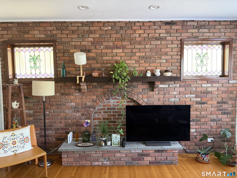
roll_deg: +1.4
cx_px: 118
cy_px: 89
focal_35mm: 24
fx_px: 164
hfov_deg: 71.6
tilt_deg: -4.9
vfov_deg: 56.8
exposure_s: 1/60
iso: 320
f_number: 1.78
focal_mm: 6.76
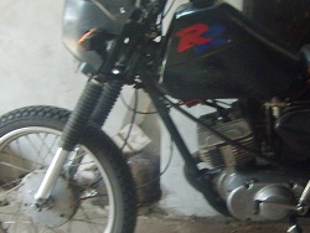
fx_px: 753
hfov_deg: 22.9
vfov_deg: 17.6
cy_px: 126
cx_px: 253
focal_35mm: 84
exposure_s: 1/30
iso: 106
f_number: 2.8
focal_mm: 5.8
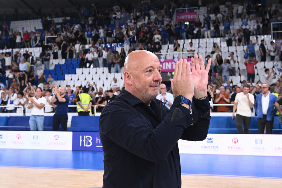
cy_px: 94
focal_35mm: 35
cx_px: 141
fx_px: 274
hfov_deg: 54.4
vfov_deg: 37.8
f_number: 6.3
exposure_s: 1/500
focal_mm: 35
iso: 2500
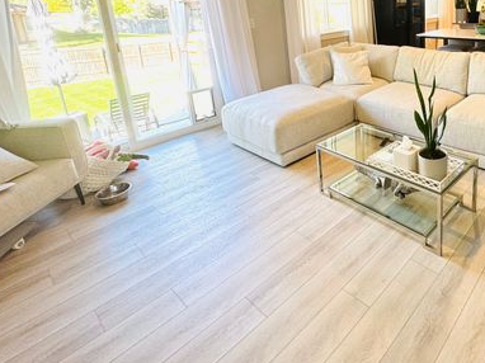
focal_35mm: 22
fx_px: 308
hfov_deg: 71.0
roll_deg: +1.9
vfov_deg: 57.5
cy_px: 85
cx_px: 367
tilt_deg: -11.6
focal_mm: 2.22
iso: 125
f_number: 2.2
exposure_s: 1/63
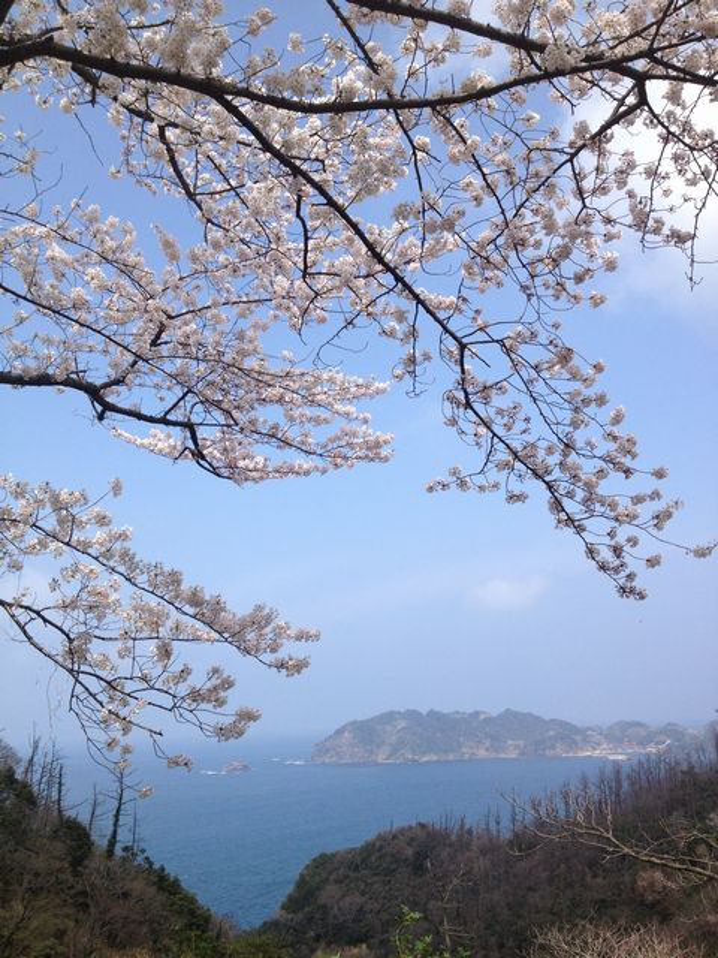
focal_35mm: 35
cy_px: 479
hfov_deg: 40.7
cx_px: 359
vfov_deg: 52.6
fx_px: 968
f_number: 2.4
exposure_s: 1/1623
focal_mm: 4.28
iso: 64
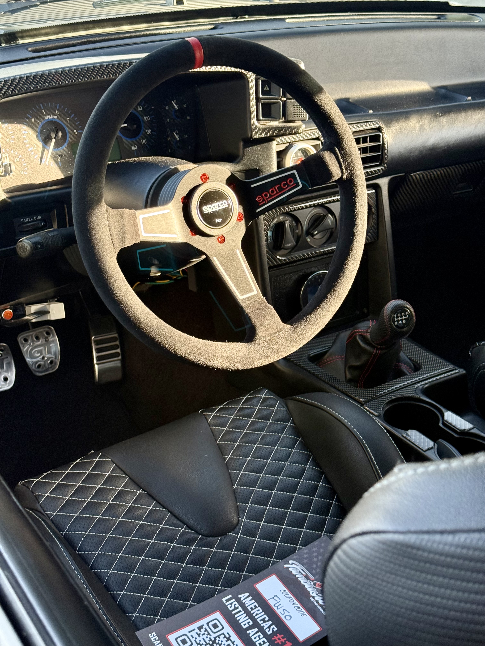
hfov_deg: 30.3
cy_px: 323
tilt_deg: -28.8
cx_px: 242
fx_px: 897
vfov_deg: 39.7
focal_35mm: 48
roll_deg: -3.8
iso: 100
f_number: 1.78
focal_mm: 6.76
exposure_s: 1/74
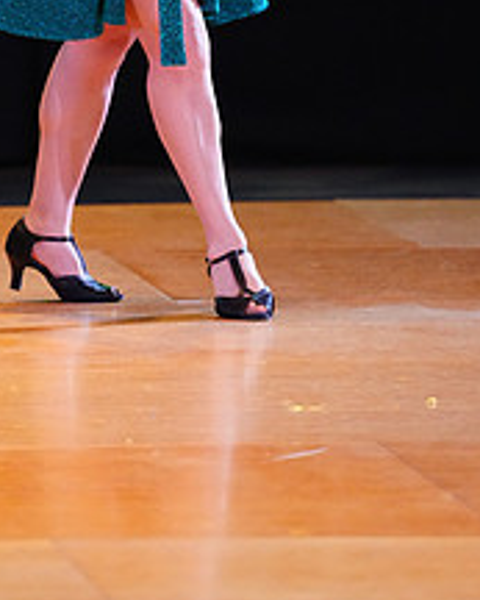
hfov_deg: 3.1
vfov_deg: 3.8
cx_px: -18
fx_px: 8961
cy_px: -131
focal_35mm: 505
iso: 5000
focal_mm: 200
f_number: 2.8
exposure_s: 1/320
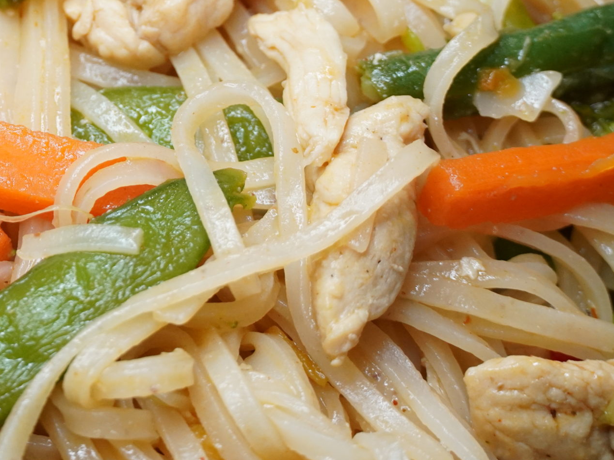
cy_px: 72
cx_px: 31
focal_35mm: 175
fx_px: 3103
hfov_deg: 11.2
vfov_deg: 8.5
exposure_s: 1/100
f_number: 5.6
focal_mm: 60
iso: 1600
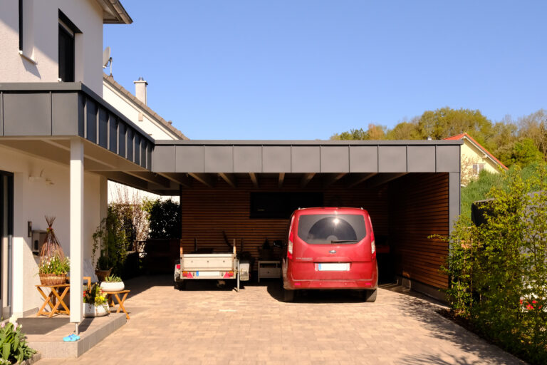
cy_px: 182
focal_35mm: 42
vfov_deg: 31.9
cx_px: 274
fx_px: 638
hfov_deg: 46.4
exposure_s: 1/2000
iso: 1600
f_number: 9
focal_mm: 27.9
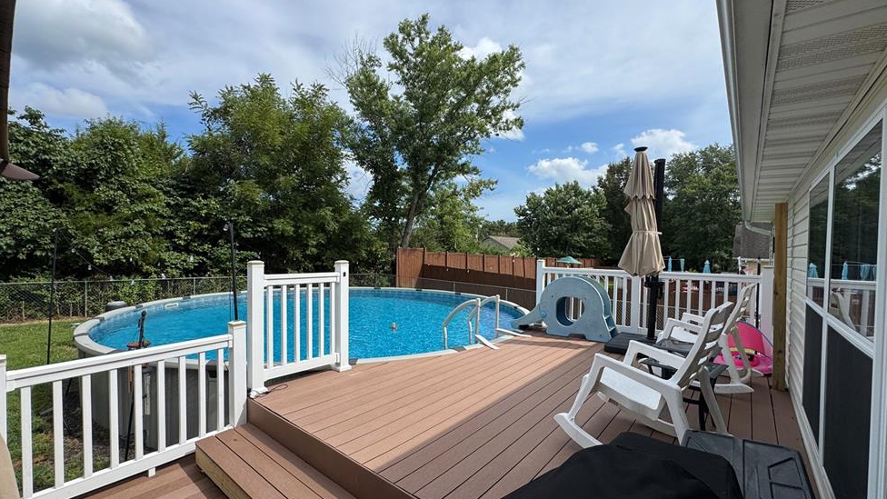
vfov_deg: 67.1
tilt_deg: -1.5
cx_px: 434
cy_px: 256
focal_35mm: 16
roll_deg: -1.2
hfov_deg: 99.4
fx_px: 376
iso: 50
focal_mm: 2.22
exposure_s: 1/1880
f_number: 2.2
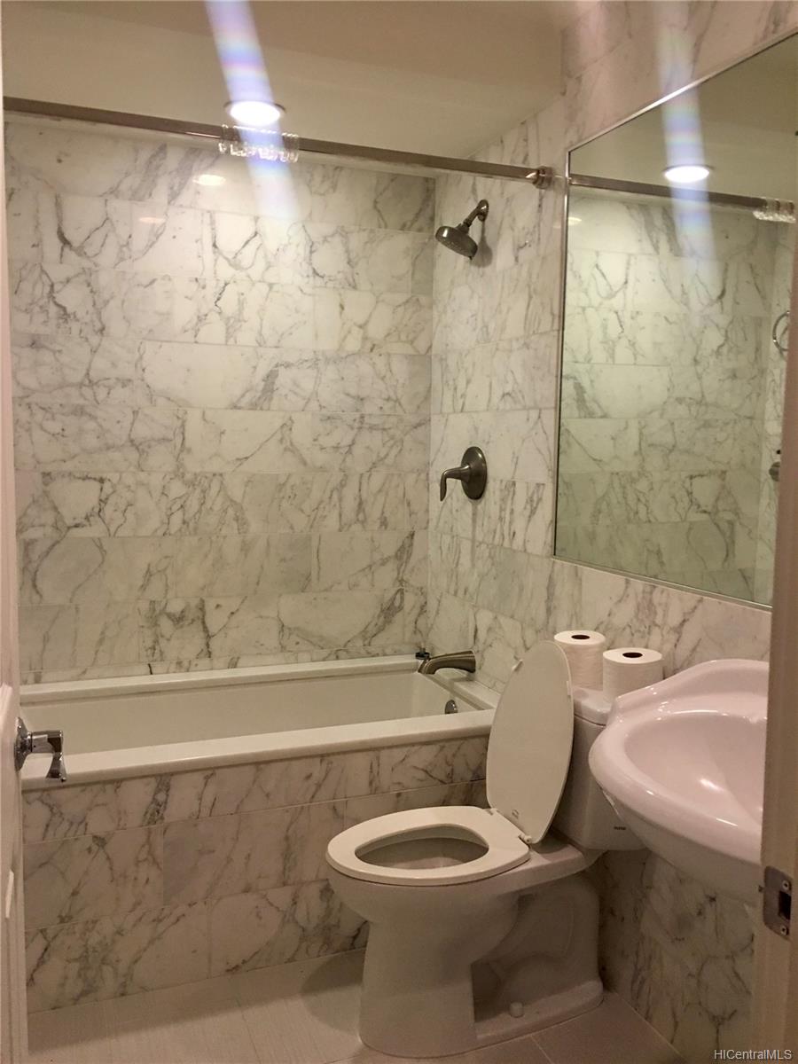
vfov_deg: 61.7
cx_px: 399
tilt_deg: -3.6
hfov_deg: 48.2
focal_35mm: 29
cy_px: 532
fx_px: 891
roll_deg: -0.3
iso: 64
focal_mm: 4.15
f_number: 2.2
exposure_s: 1/15
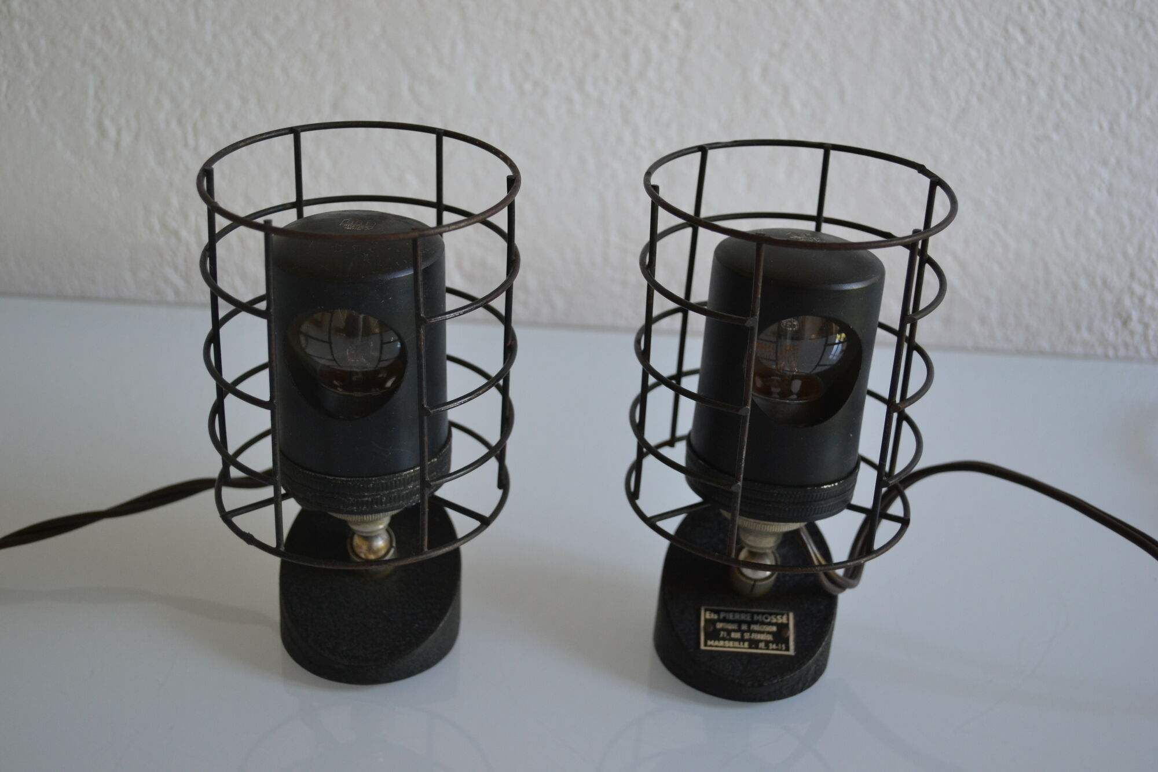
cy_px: 386
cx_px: 579
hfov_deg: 45.0
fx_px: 1399
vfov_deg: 30.8
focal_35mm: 44
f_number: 4.5
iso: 400
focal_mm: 29
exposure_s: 1/20
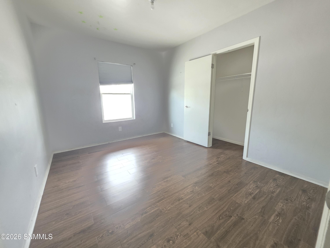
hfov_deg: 106.2
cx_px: 165
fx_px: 124
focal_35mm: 13
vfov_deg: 89.9
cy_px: 124
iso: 800
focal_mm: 2.2
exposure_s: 1/60
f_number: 1.9
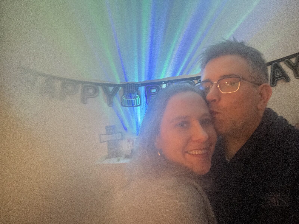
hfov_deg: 73.9
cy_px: 112
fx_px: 199
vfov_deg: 58.9
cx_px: 150
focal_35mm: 23
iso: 1600
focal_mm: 2.69
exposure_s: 1/15
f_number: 1.9
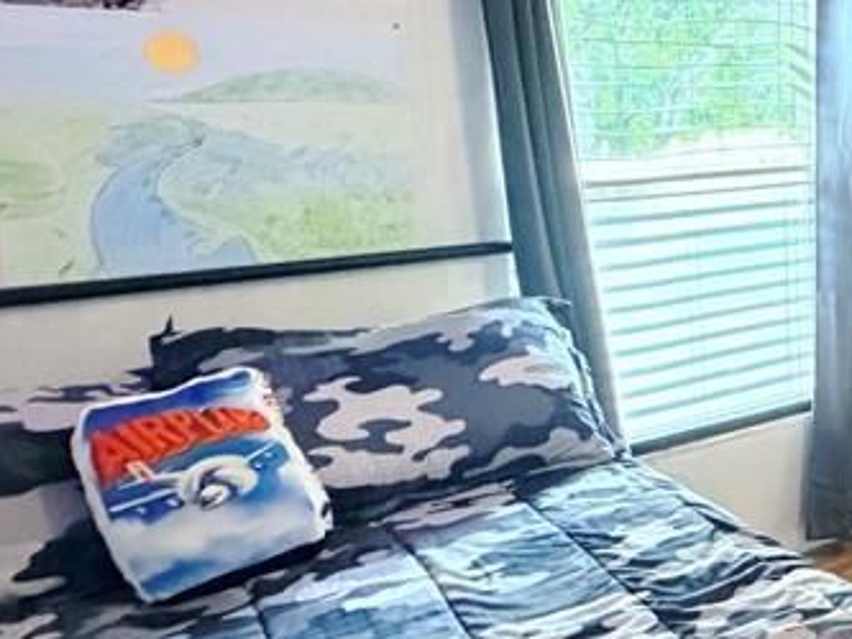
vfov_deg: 33.3
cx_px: 1082
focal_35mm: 43
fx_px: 1059
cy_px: 204
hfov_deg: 33.4
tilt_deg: -7.0
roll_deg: -0.2
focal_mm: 2.22
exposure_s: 1/40
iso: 1000
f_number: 2.2
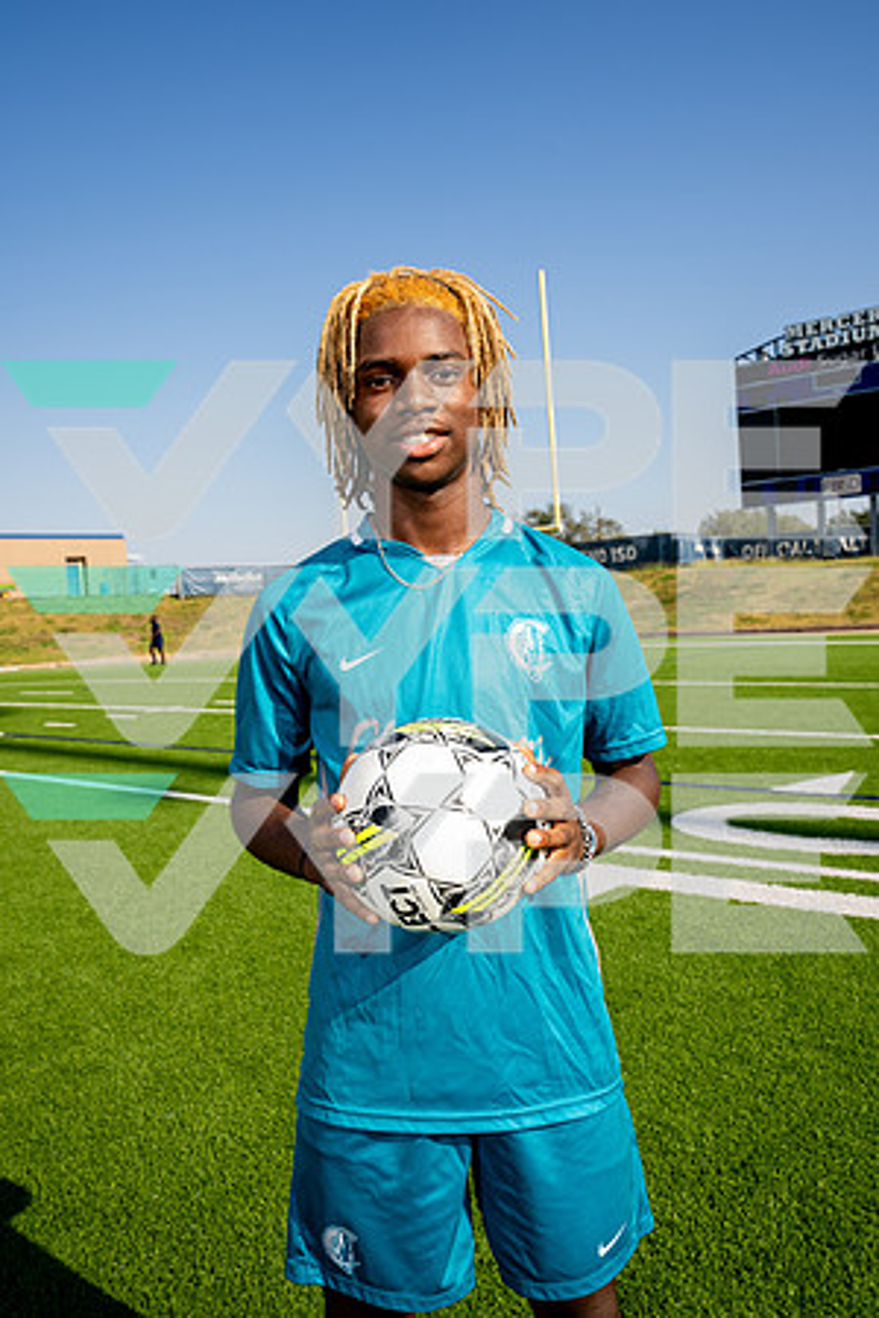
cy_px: 659
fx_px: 1135
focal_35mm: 31
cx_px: 440
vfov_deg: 60.3
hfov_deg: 42.3
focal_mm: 31
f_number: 7.1
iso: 50
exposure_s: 1/125
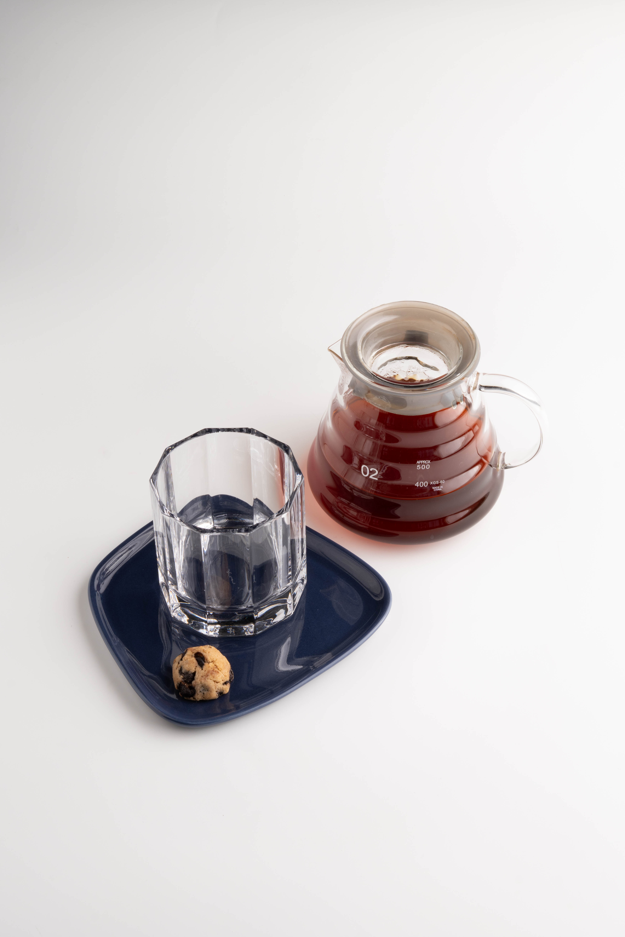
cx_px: 312
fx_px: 1953
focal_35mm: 75
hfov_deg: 18.2
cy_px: 468
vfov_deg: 27.0
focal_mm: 50
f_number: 14
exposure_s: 1/100
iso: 100
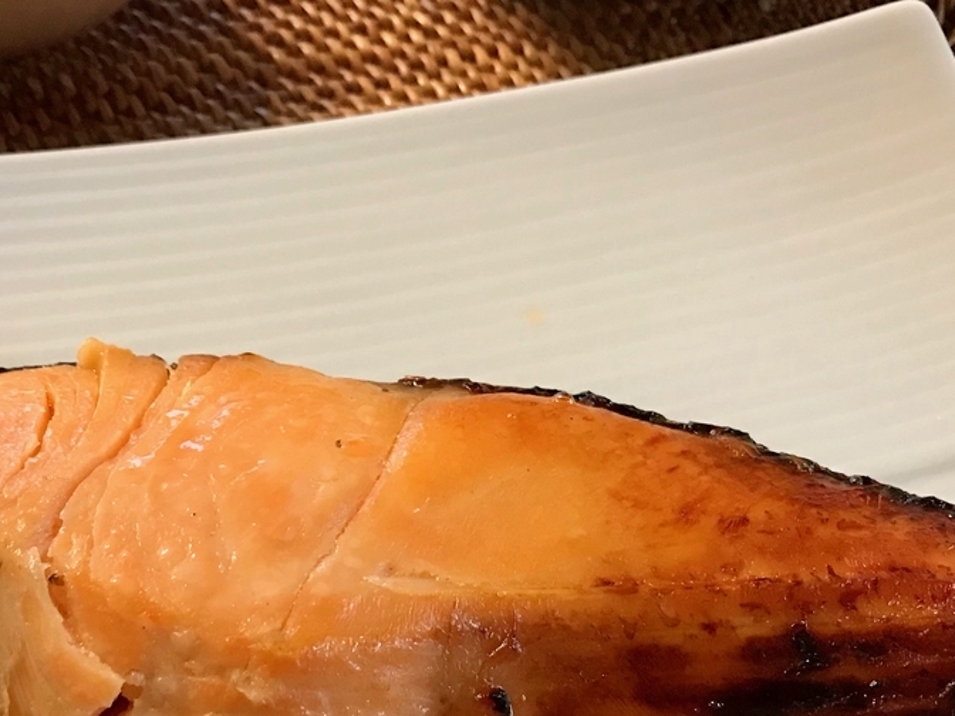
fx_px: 1379
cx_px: 379
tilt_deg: -56.0
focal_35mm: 50
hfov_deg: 38.0
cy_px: 597
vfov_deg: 28.3
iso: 64
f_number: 1.8
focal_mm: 3.99
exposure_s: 1/15
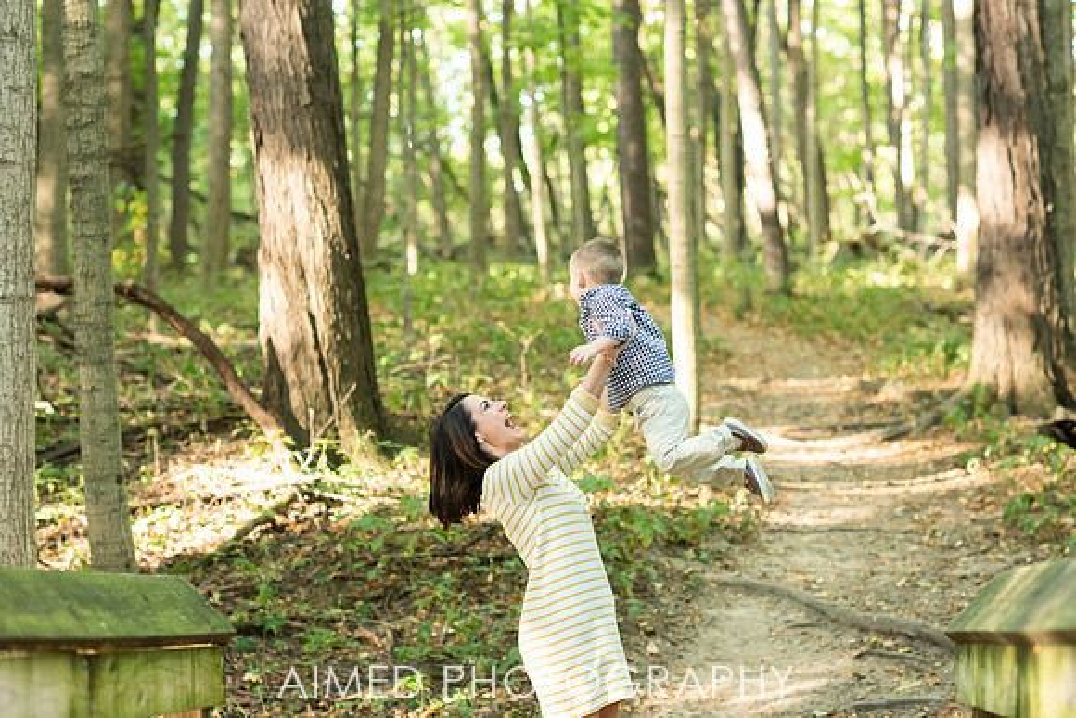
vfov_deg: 14.4
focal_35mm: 95
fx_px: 2845
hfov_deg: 21.4
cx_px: 538
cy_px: 316
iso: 1600
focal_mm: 85
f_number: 2.8
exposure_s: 1/200
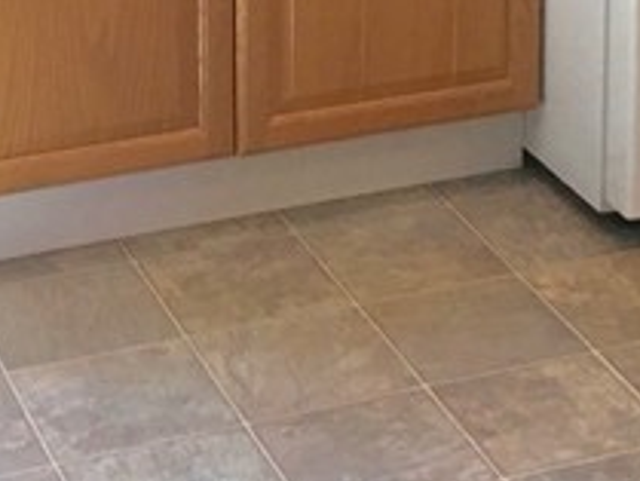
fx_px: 2627
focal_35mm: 142
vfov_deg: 9.7
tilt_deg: -8.5
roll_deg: -1.5
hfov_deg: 13.8
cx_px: 481
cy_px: -478
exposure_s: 1/15
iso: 25
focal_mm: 4.15
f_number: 2.2
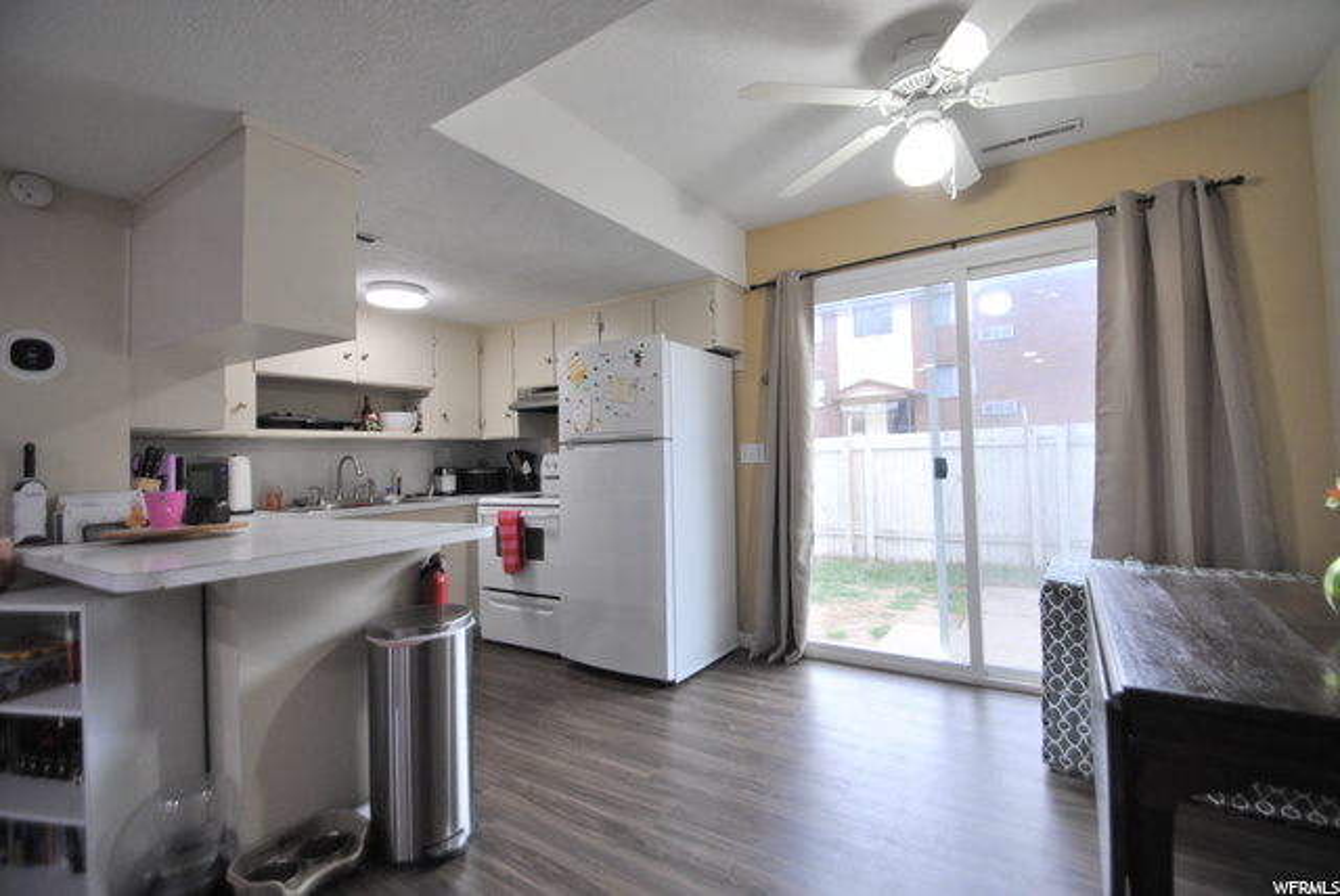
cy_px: 448
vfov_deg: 77.4
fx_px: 559
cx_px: 670
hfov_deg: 100.3
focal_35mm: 15
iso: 200
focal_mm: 10
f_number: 3.5
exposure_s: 1/50
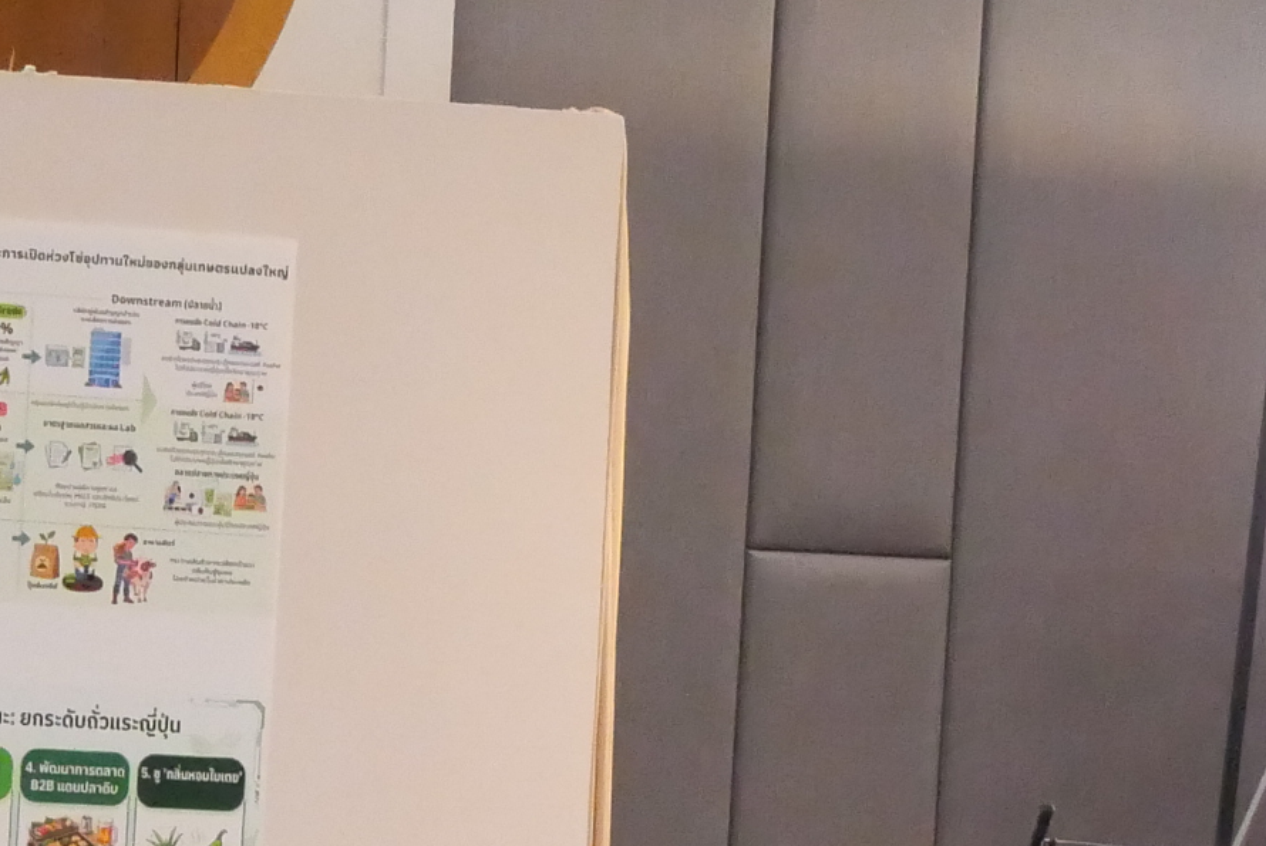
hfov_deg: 13.3
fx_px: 5138
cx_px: -630
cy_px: 1302
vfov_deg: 9.2
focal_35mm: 146
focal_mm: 17
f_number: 5
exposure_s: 1/80
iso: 4000
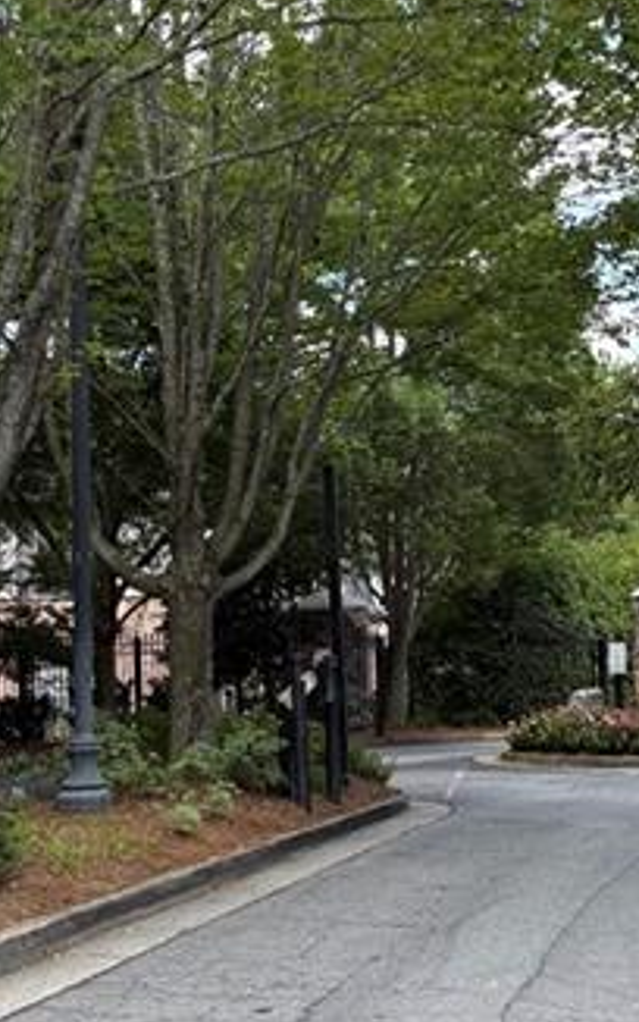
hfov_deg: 19.7
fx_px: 1810
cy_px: 502
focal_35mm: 65
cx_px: 548
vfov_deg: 31.5
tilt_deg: +1.1
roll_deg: +0.9
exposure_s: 1/557
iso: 50
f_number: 1.6
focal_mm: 5.96
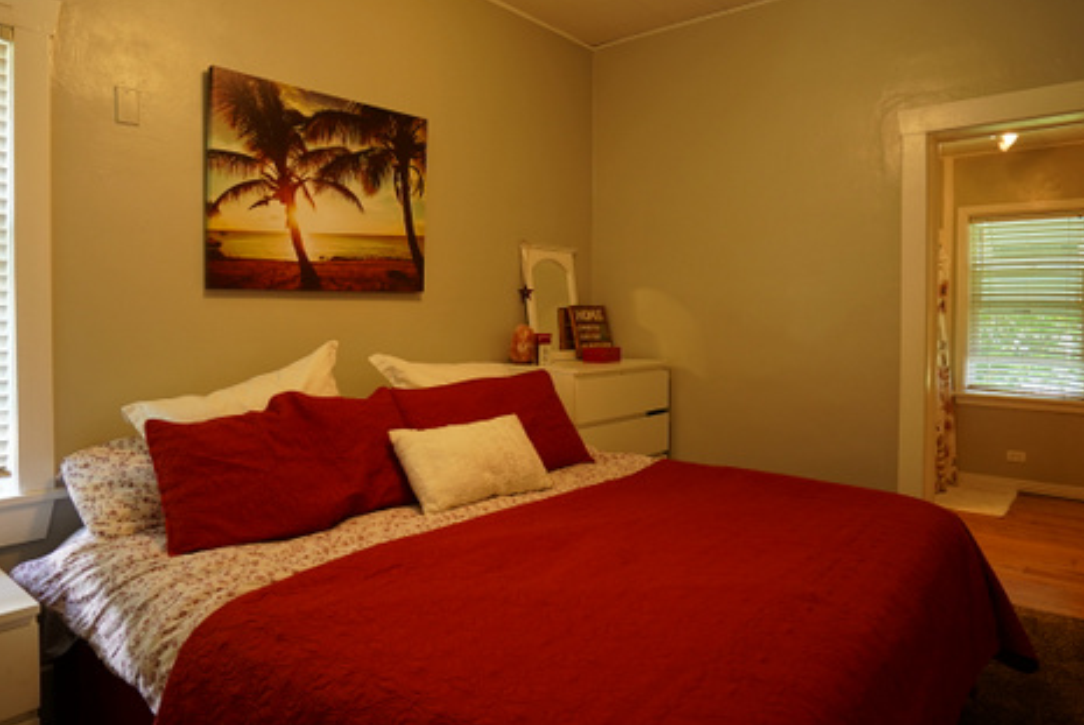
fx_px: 663
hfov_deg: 78.5
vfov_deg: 57.3
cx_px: 522
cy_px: 332
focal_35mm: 22
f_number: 4
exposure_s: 1/30
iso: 500
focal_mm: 16
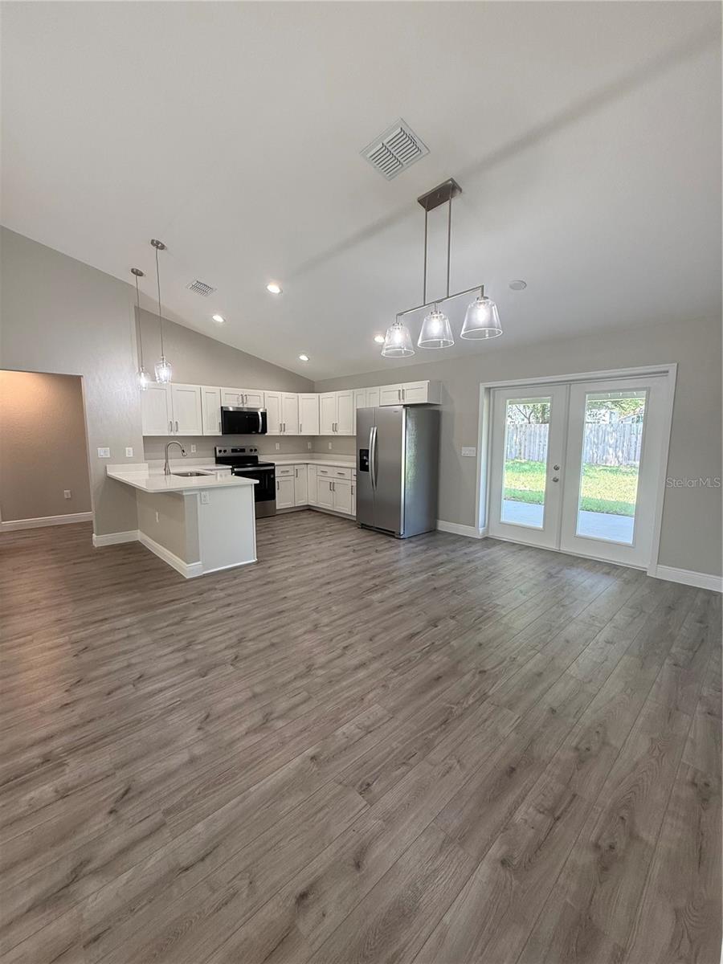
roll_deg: +0.0
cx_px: 362
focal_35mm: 14
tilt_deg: -6.6
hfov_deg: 85.7
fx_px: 390
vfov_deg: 102.1
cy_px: 482
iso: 160
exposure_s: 1/120
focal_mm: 2.22
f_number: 2.2
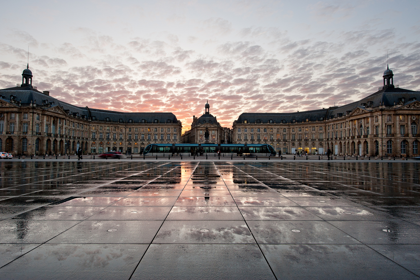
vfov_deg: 61.8
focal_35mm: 20
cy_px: 140
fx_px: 233
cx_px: 210
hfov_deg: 84.0
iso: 200
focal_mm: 20
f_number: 14
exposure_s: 1/8
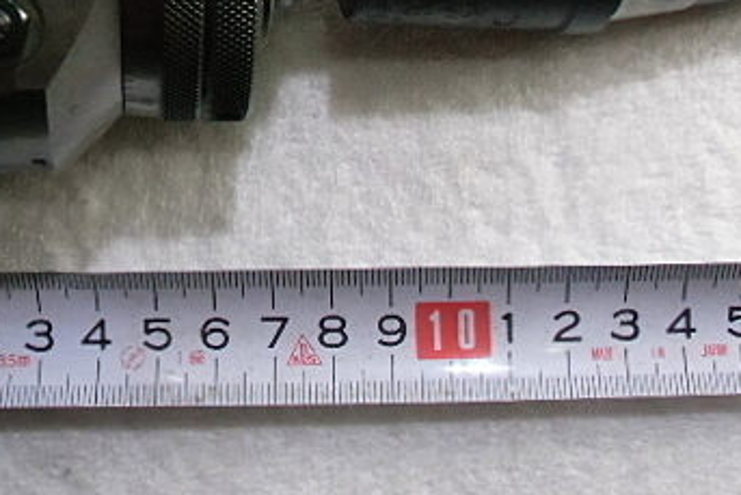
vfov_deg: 20.8
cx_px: 337
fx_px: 1318
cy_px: 50
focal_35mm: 64
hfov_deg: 31.4
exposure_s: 1/100
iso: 800
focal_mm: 5.93
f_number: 3.7
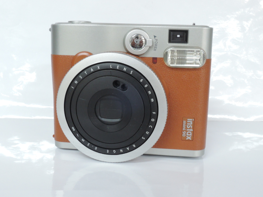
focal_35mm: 45
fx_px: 342
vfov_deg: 32.2
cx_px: 132
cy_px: 98
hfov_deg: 42.1
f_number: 7.3
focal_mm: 9.6
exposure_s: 1/20
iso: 800
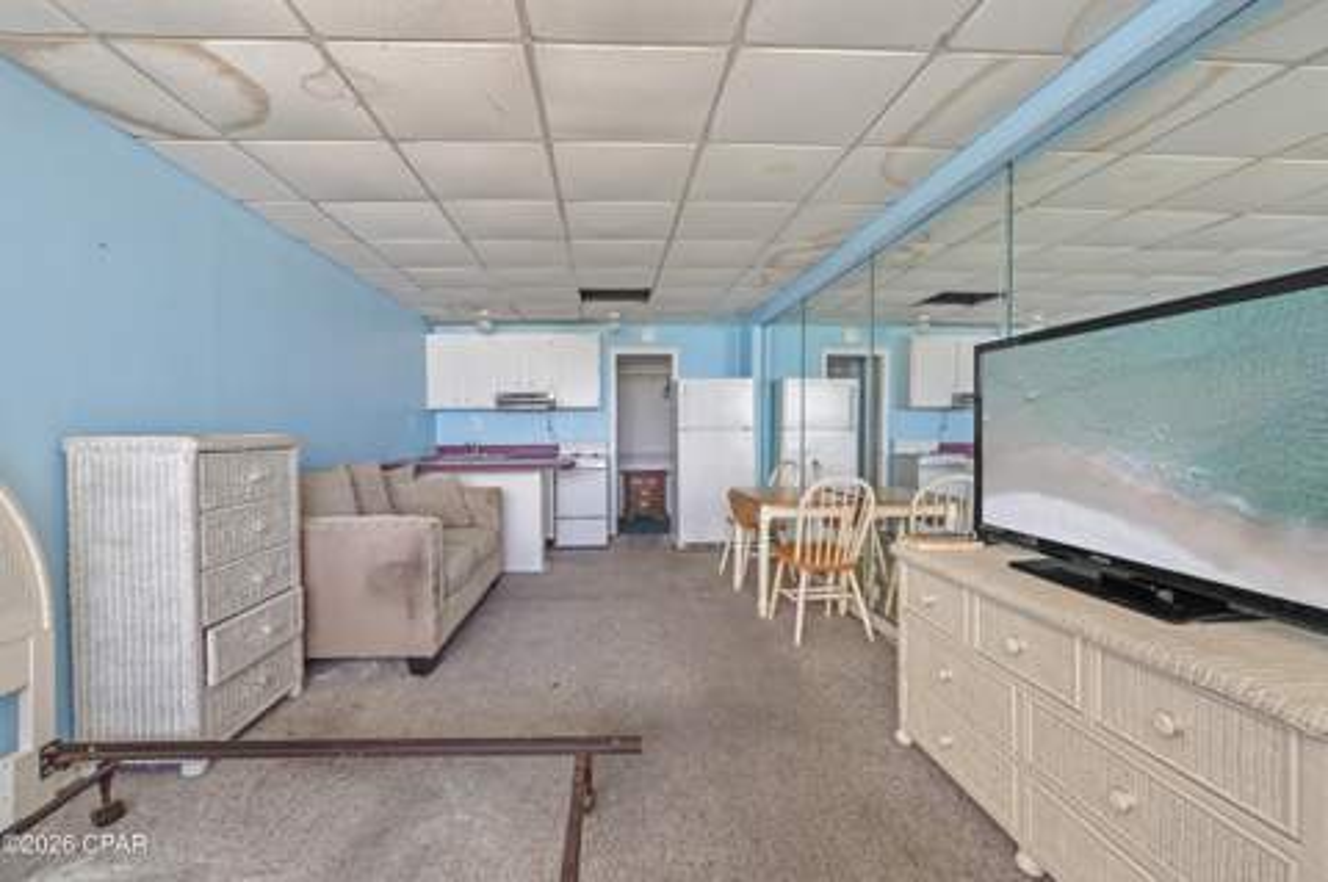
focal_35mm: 15
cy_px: 441
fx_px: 553
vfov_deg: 77.2
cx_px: 664
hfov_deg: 100.4
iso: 100
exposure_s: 1/20
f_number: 6.3
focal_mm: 10
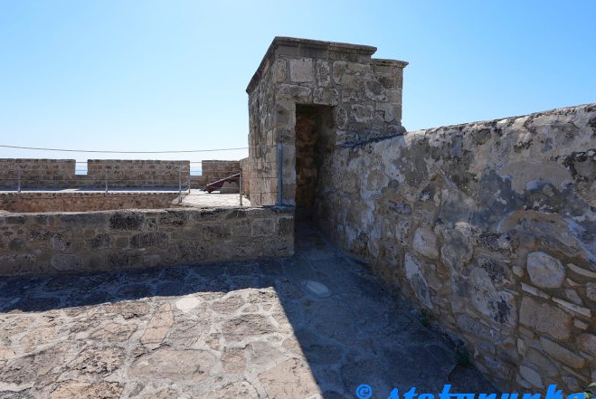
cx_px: 279
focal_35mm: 17
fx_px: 282
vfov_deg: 70.2
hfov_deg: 93.1
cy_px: 172
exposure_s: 1/400
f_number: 8
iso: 100
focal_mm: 14
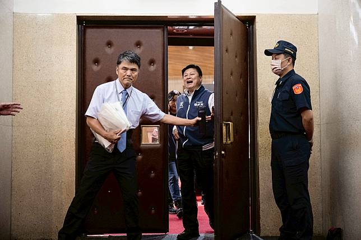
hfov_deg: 44.5
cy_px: 120
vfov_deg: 30.5
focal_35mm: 44
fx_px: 441
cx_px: 180
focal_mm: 44
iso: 3200
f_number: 2.8
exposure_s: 1/250
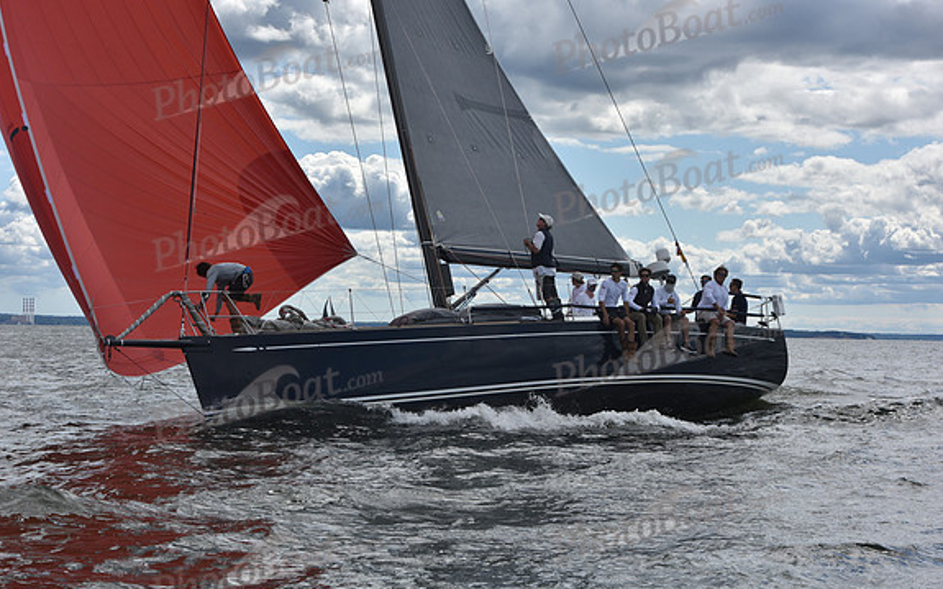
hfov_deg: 28.6
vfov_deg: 18.1
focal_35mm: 72
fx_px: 1850
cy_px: 291
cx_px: 469
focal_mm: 70
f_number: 10
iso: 250
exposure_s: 1/1000
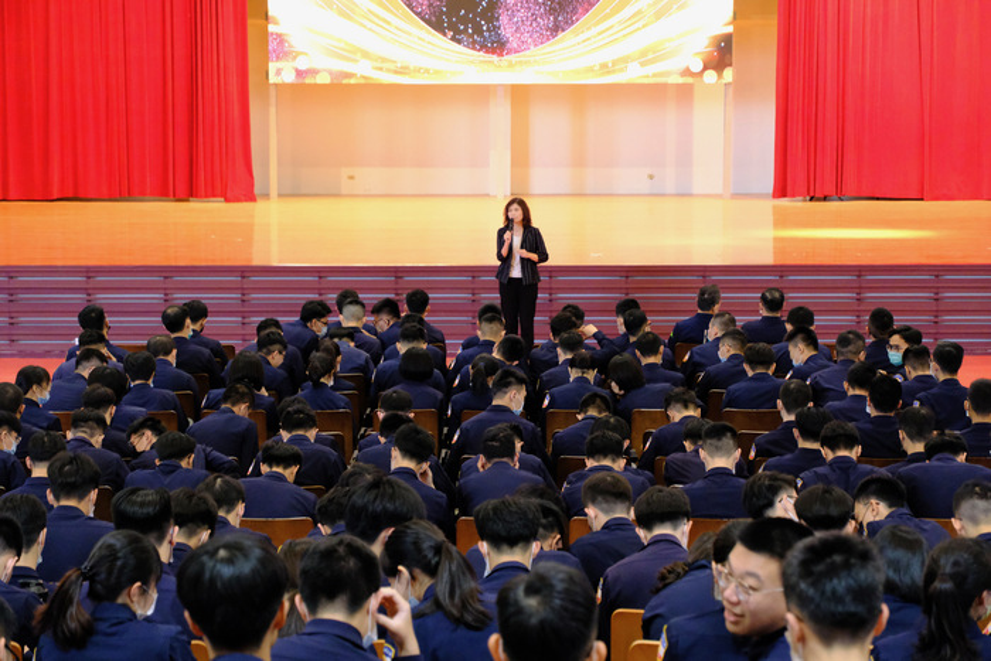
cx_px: 496
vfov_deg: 16.3
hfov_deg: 24.2
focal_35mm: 84
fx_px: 2313
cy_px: 330
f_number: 4.5
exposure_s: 1/100
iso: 6400
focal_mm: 55.8
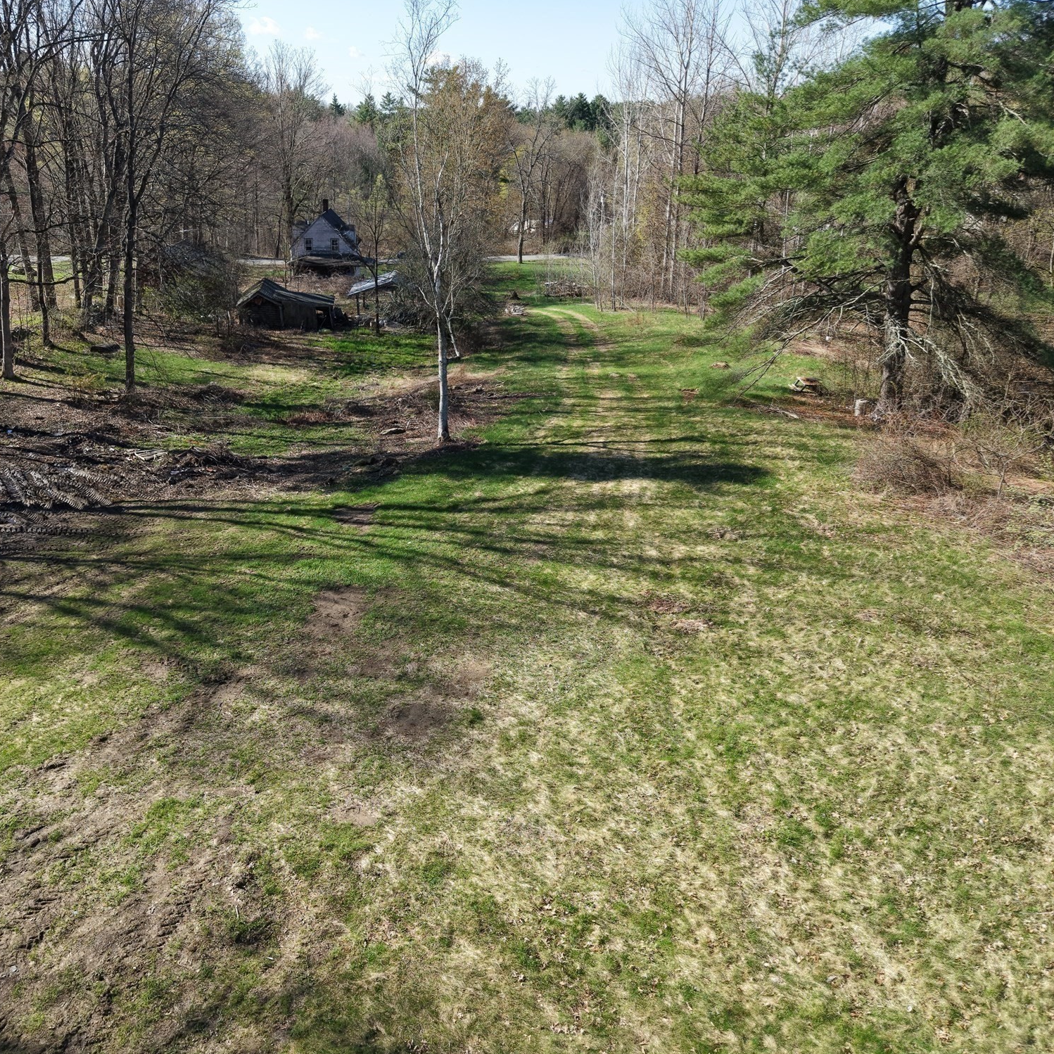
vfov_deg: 55.6
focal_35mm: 29
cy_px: 530
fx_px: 999
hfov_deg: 55.3
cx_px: 440
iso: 170
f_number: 1.8
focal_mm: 8.67
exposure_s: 1/2000
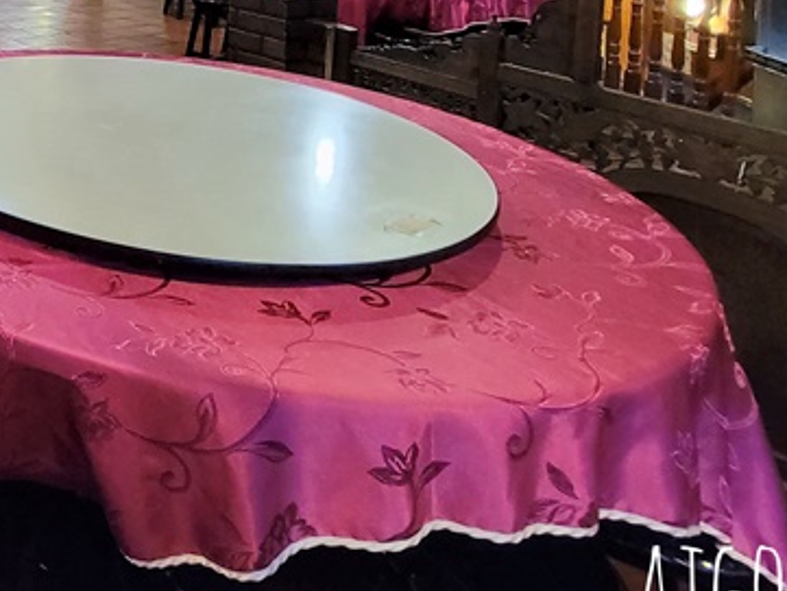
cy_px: -155
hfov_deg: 36.5
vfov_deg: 31.6
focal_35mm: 36
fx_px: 819
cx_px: -203
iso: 800
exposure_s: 1/24
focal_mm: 2.2
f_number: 2.2
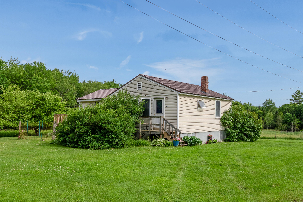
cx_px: 152
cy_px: 101
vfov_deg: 42.4
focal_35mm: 31
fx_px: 261
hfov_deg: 60.3
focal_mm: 31
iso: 320
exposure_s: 1/1000
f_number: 7.1
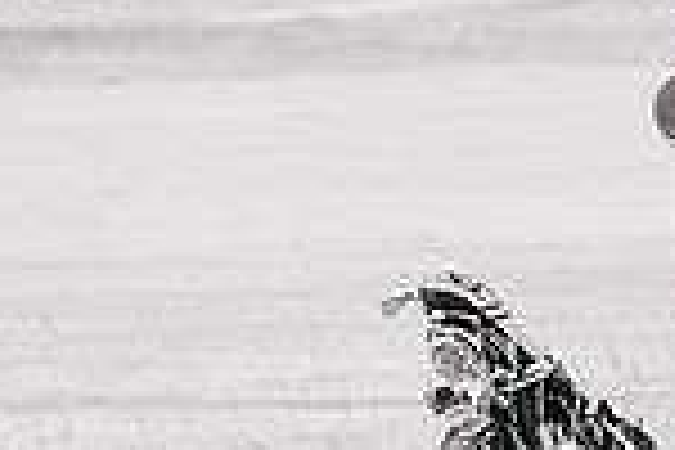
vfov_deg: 1.8
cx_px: 697
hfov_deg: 2.8
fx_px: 14043
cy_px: 210
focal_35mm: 749
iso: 100
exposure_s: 1/1000
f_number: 2.8
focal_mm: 150
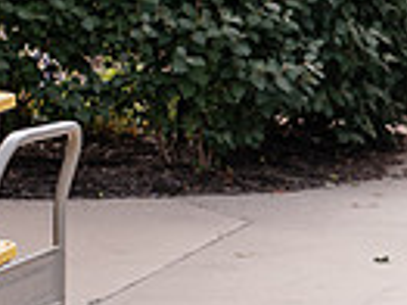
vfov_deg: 7.0
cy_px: 95
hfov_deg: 8.8
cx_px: 811
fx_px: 2502
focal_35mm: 213
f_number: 4.5
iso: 200
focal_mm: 50
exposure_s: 1/400
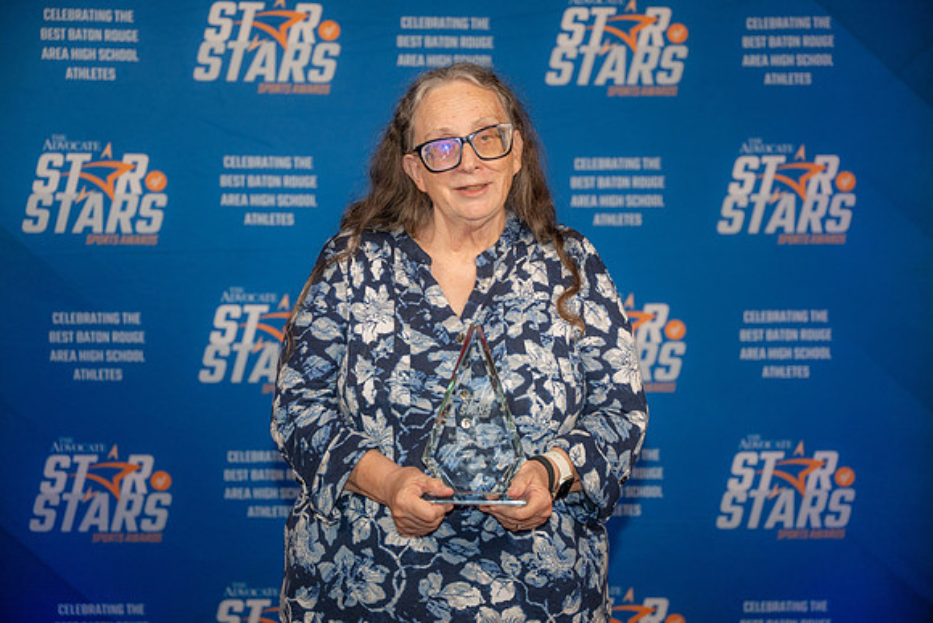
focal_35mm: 57
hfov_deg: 35.0
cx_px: 466
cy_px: 312
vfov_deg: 23.8
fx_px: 1478
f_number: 3.2
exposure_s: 1/200
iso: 400
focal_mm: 57
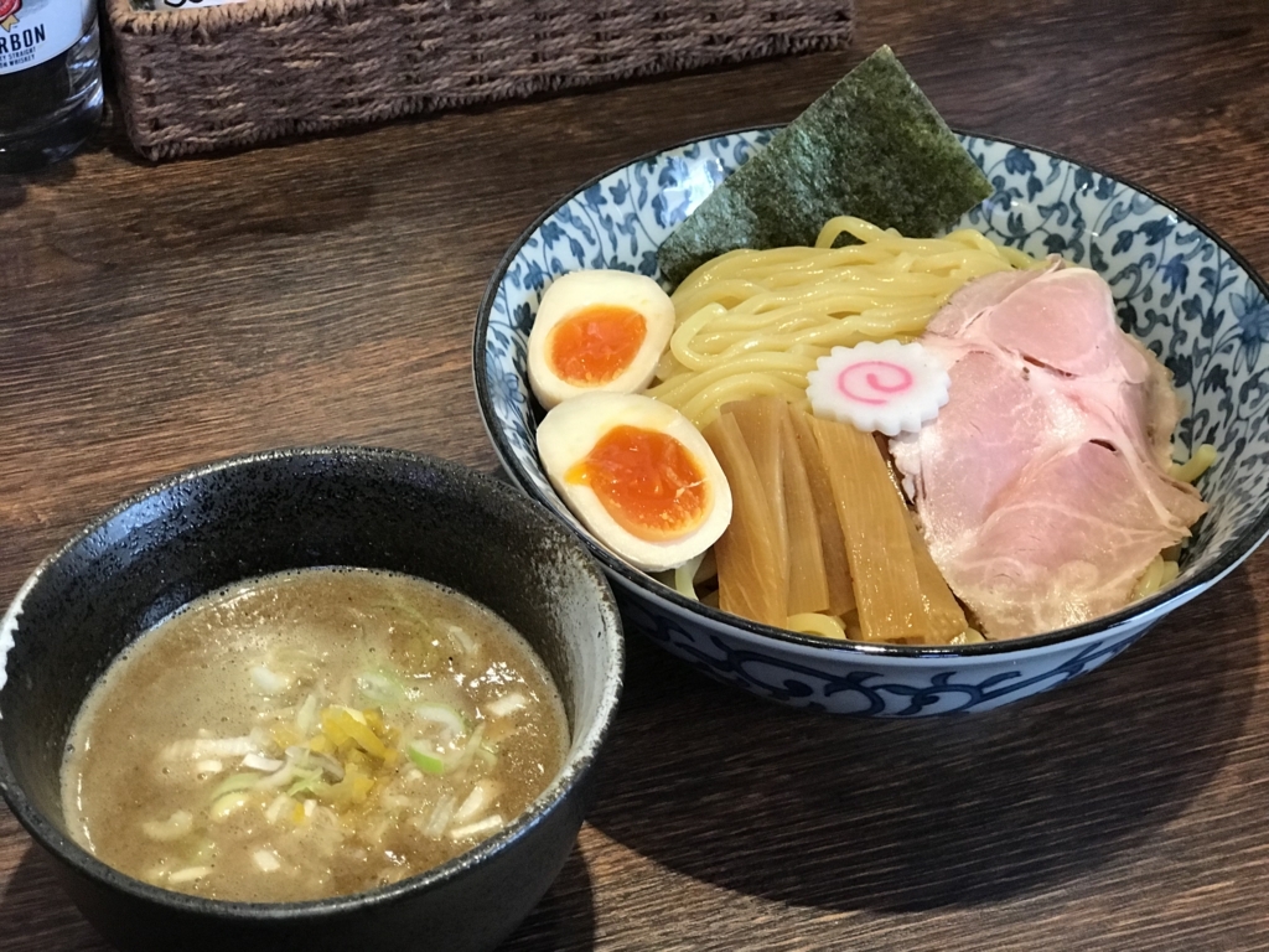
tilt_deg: -44.2
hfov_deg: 33.8
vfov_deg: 25.7
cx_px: 634
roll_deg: -2.3
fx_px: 2090
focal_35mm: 57
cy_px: 476
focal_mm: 6.6
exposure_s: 1/50
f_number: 2.8
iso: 200
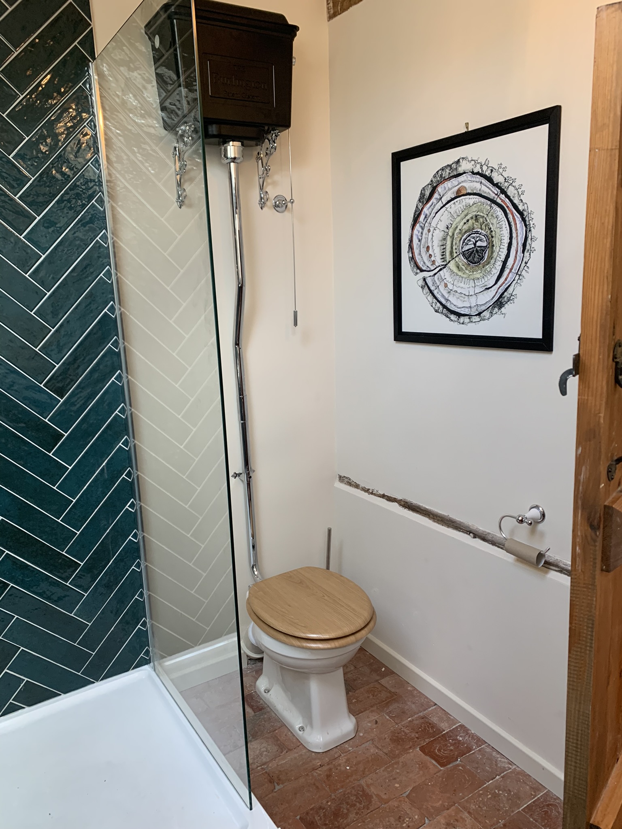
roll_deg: +3.0
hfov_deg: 53.1
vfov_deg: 67.3
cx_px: 311
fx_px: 623
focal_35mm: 26
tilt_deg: -11.5
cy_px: 414
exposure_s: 1/67
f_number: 1.8
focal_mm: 4.25
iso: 100
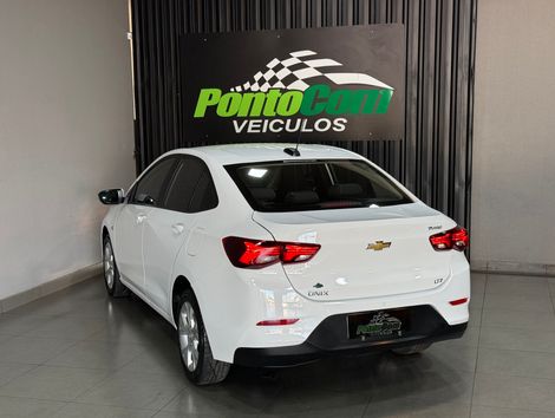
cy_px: 209
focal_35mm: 48
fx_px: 771
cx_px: 278
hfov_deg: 39.6
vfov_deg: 30.3
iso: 80
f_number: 1.78
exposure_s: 1/60
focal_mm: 6.76
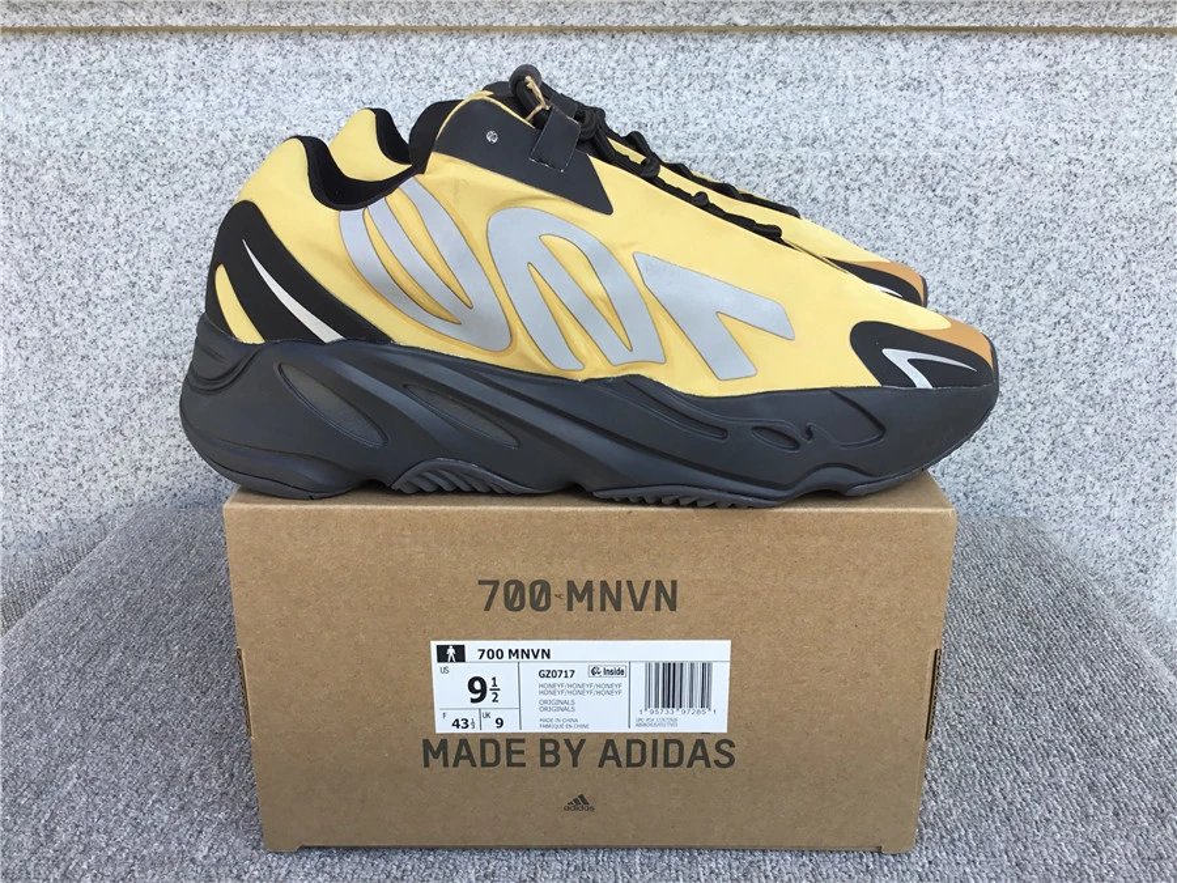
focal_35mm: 31
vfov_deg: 45.4
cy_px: 442
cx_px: 588
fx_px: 1054
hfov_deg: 58.4
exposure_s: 1/199
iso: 25
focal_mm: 3.3
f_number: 2.4
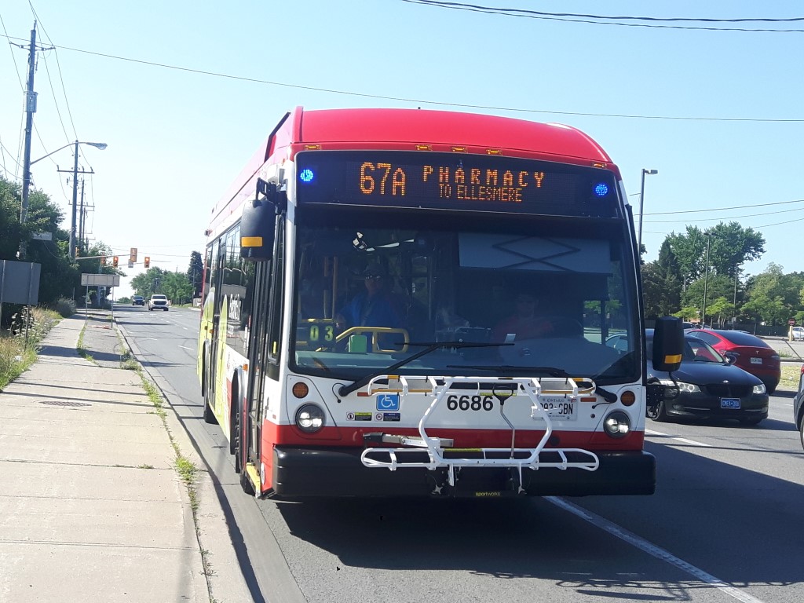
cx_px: 402
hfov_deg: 58.4
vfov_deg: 45.4
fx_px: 720
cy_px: 302
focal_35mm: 31
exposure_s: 1/752
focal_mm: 3.7
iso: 40
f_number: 1.9
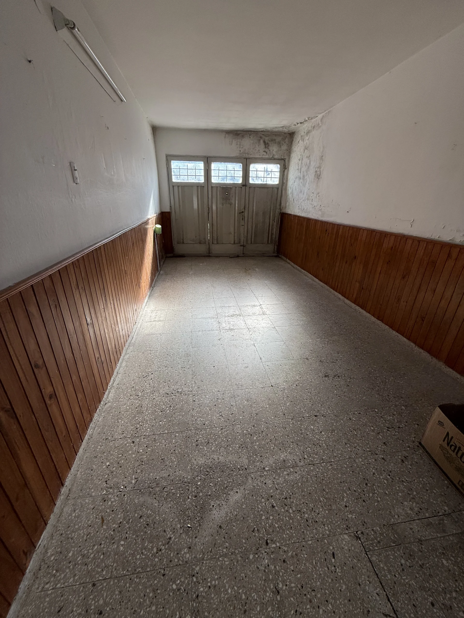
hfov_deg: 85.7
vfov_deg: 102.1
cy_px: 309
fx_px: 250
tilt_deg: -24.2
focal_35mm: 14
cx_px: 232
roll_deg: -1.1
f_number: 2.2
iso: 64
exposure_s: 1/211
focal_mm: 2.22
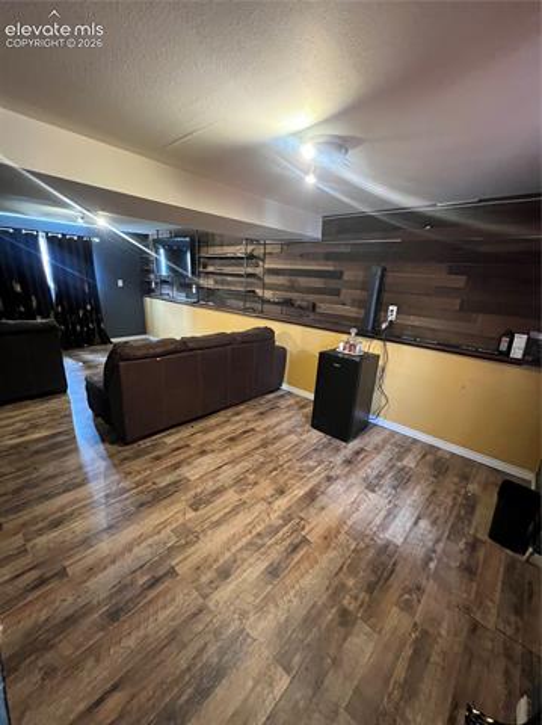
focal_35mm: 13
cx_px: 271
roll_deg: -2.9
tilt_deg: -16.5
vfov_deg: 106.2
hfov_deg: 89.8
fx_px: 272
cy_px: 362
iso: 1000
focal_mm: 1.57
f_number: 1.8
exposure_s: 1/41
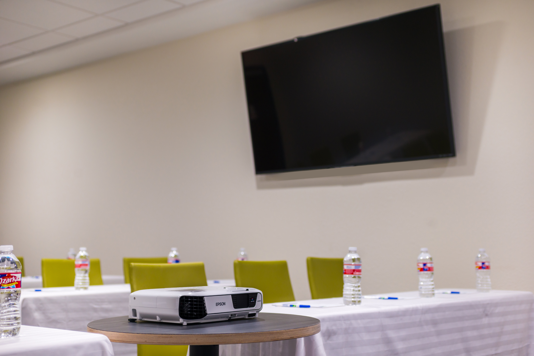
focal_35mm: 50
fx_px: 742
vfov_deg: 27.0
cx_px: 267
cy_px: 178
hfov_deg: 39.6
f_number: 4.5
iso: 200
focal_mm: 50
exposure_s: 1/50
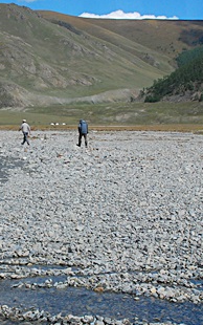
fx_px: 769
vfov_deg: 23.8
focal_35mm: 87
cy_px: 181
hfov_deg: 14.9
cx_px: 42
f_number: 5.6
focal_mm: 22
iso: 400
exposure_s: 1/2500
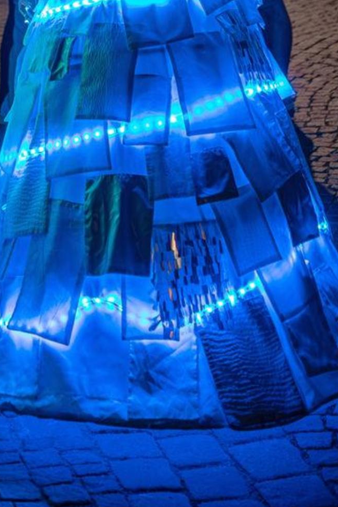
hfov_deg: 13.0
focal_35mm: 103
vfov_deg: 18.4
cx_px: -39
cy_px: -166
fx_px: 1450
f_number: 2
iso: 2000
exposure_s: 1/160
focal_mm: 35
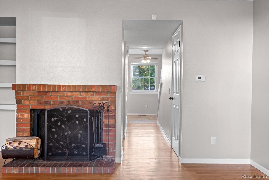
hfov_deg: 53.1
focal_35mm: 36
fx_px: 269
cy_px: 90
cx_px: 134
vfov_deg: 36.9
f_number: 4.5
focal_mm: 24
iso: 200
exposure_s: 1/3
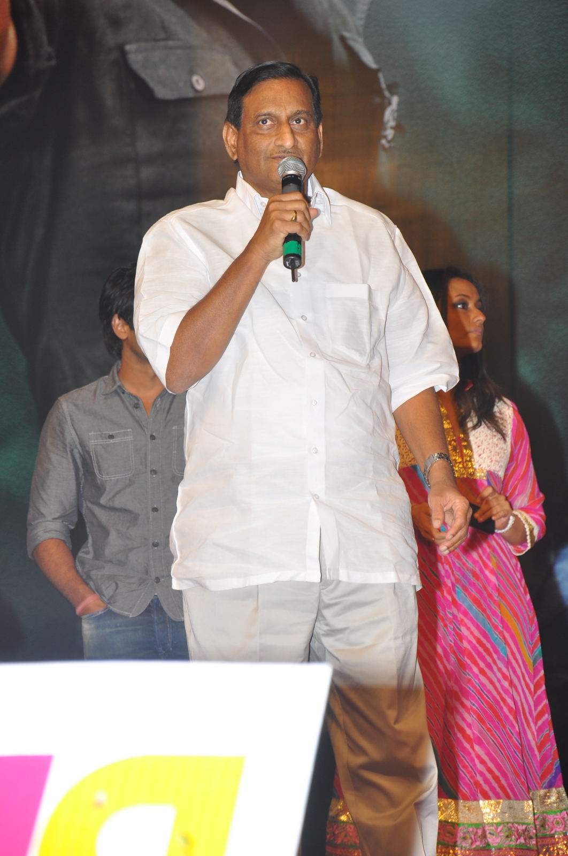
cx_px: 284
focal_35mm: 158
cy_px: 428
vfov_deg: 13.1
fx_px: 3739
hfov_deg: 8.7
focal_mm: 105
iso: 320
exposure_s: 1/125
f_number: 6.3
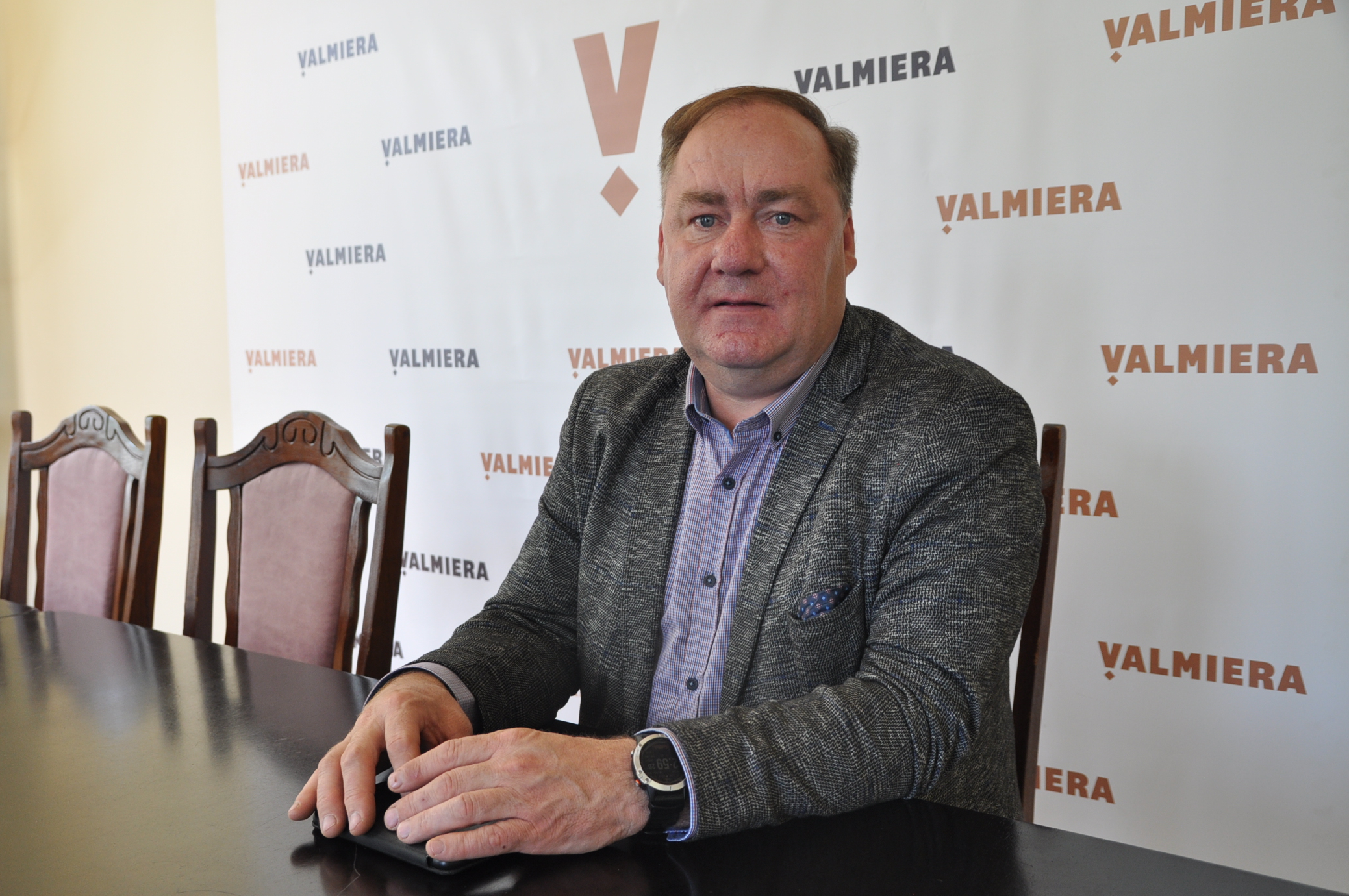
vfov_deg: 40.4
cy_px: 460
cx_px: 657
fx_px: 1217
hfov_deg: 58.0
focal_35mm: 33
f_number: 4
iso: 400
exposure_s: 1/60
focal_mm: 21
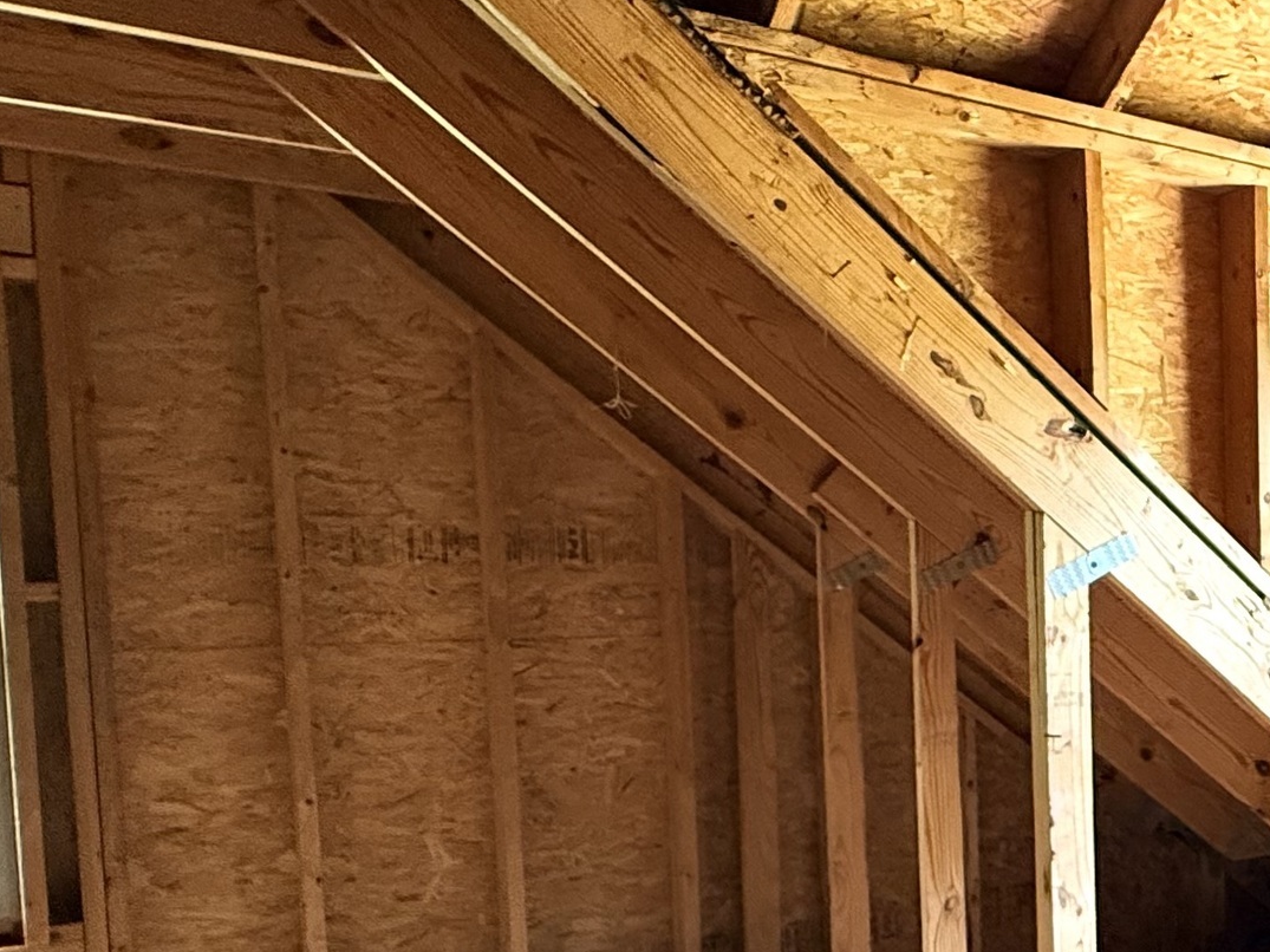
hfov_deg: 37.7
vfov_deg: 35.3
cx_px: 1451
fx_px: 1467
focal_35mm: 40
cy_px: 685
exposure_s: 1/60
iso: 400
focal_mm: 2.22
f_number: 2.2
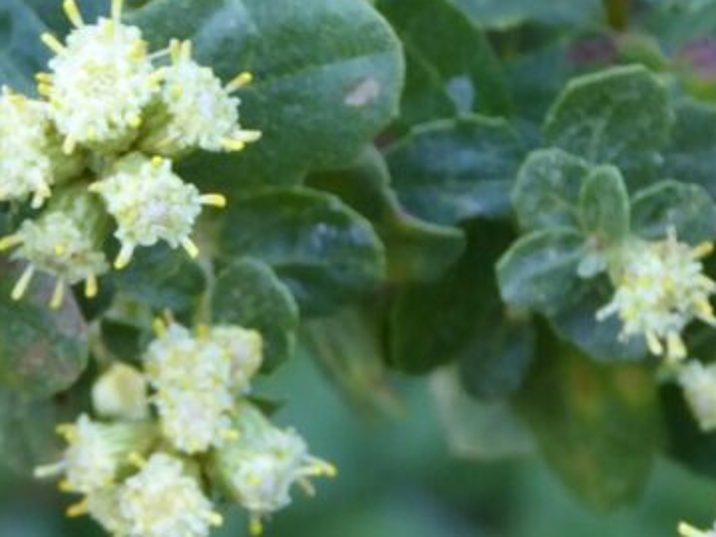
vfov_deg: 5.3
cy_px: 199
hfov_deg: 7.1
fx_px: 5771
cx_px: 88
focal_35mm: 279
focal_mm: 17.5
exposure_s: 1/60
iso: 320
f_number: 5
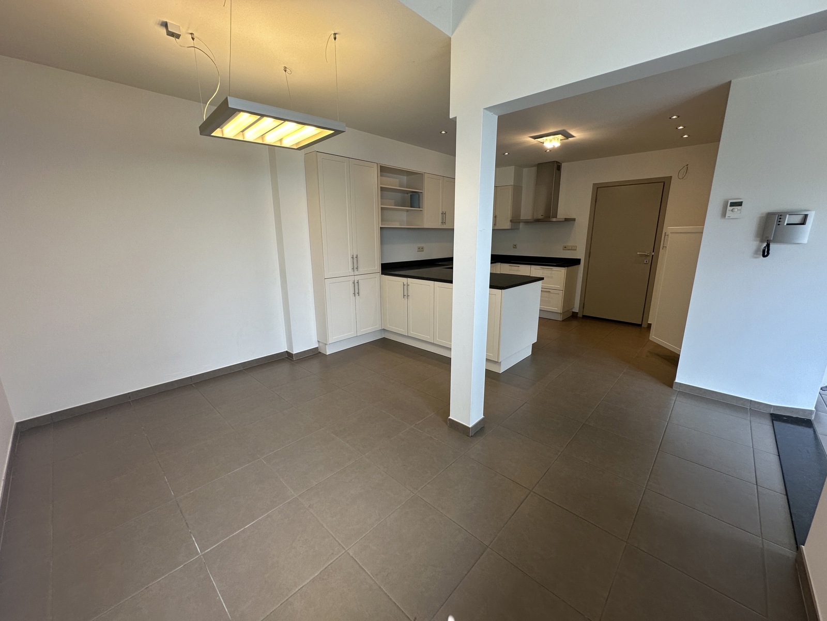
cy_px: 310
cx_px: 414
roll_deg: -0.1
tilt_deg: -12.6
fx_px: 334
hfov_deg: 102.1
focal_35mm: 14
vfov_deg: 85.7
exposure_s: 1/100
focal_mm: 2.22
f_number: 2.2
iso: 64
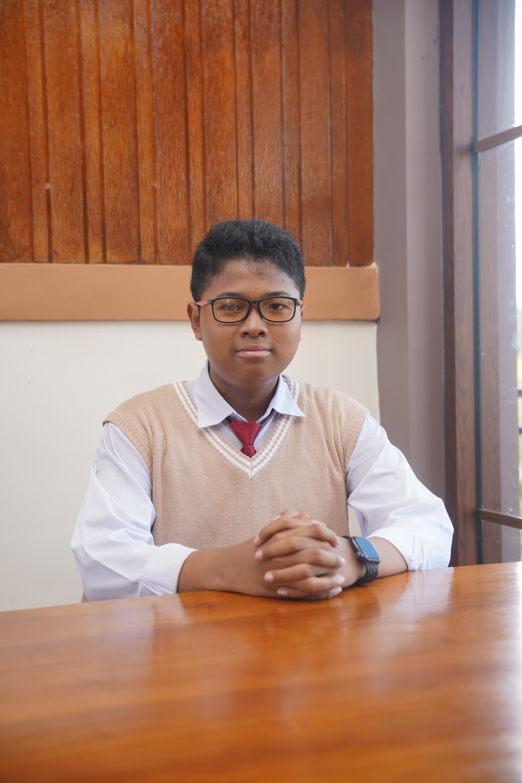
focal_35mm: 46
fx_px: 1000
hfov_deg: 29.2
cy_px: 392
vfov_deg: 42.7
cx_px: 261
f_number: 2.8
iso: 125
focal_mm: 46
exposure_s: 1/125
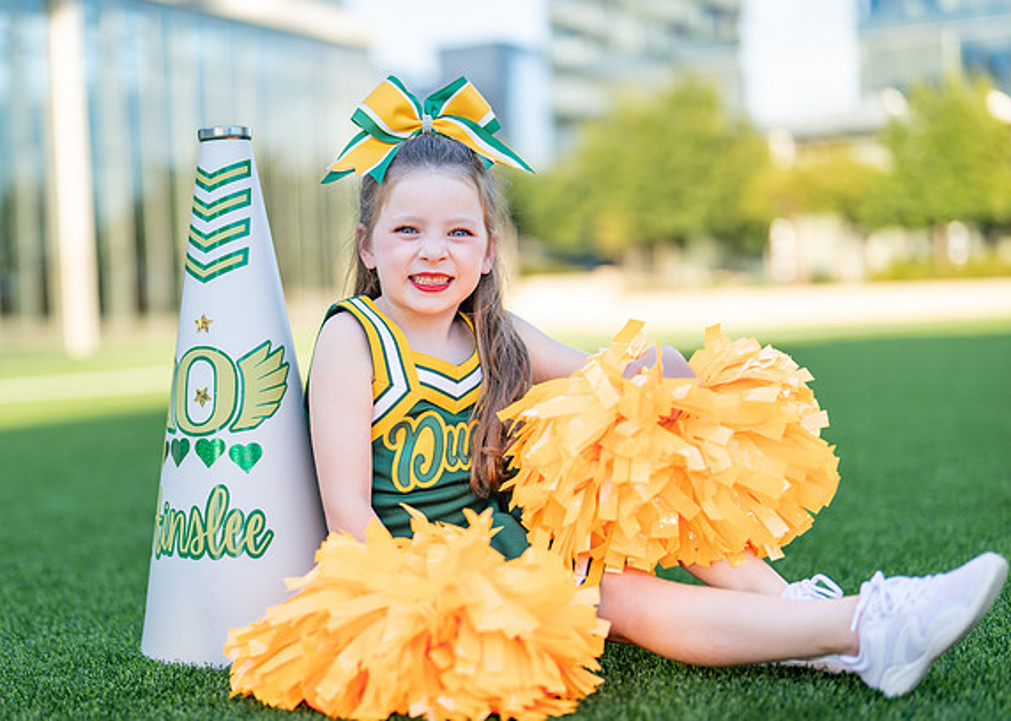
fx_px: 1693
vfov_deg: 24.0
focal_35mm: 59
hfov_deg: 33.2
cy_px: 395
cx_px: 415
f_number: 1.2
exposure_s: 1/1250
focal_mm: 50
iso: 100
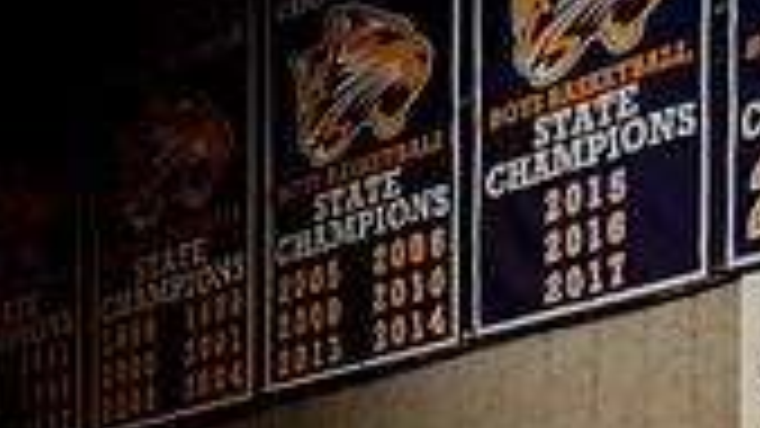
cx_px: 670
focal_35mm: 92
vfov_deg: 11.2
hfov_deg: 22.7
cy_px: 991
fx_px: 1854
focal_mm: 33
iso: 400
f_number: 4.5
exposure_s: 1/250
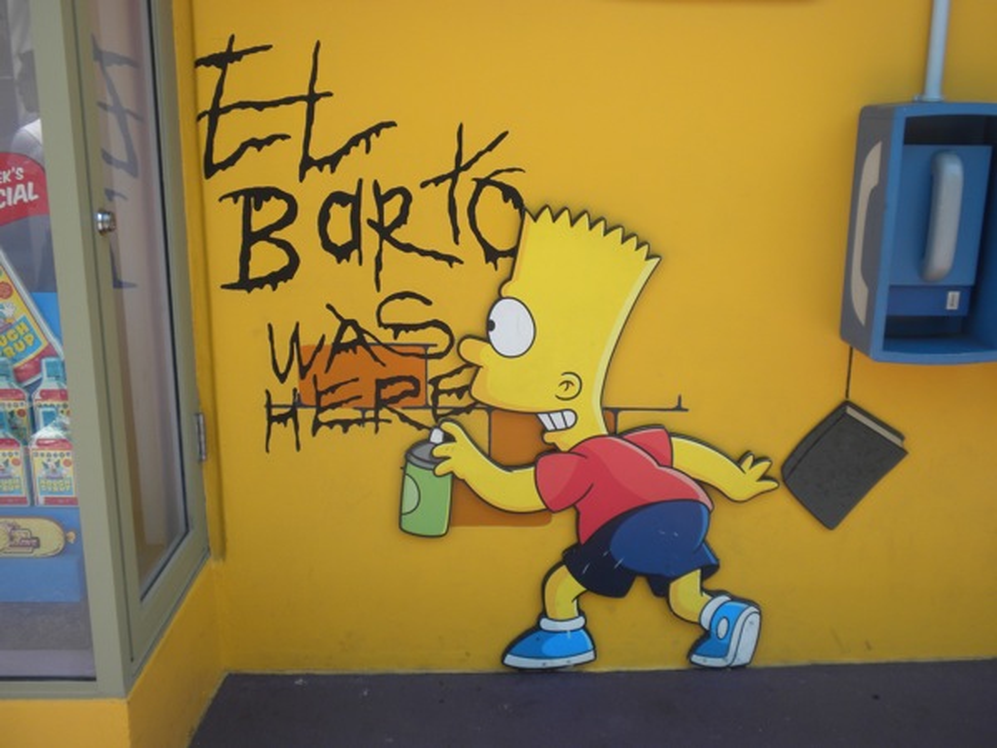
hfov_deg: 50.1
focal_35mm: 37
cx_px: 498
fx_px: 1066
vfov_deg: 38.7
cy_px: 374
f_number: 3.5
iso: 64
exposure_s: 1/153
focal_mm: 6.6
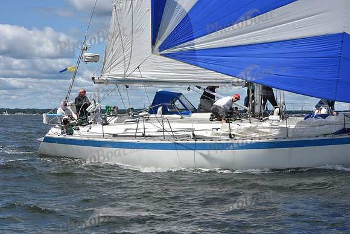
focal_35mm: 70
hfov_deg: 28.8
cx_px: 175
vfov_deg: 19.5
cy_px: 117
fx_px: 681
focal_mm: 70
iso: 250
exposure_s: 1/800
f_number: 11
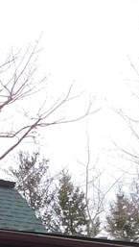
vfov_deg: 19.9
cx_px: -169
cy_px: 254
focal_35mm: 104
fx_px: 680
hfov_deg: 10.4
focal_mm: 4.1
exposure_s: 1/400
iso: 125
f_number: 3
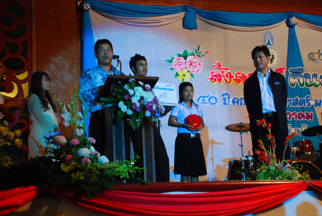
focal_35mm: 60
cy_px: 108
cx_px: 161
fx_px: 538
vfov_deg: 22.7
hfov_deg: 33.3
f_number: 4.5
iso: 800
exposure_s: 1/20
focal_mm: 40
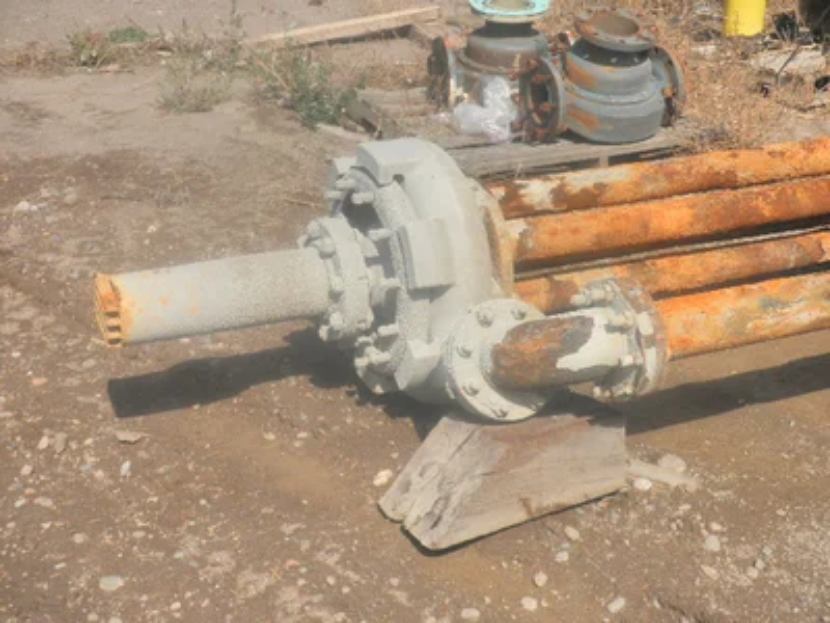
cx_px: 415
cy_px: 312
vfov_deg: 24.8
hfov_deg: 32.7
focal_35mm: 59
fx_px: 1415
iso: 64
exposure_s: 1/125
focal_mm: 10.5
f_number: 10.7
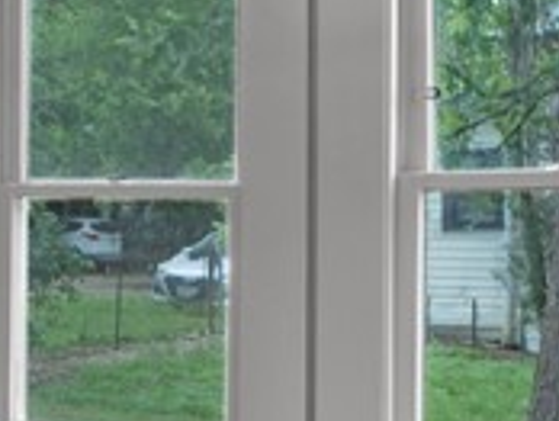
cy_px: 212
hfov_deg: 20.7
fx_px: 1358
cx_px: -212
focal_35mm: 84
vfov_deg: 17.6
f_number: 8
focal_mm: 14
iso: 200
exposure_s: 1/4
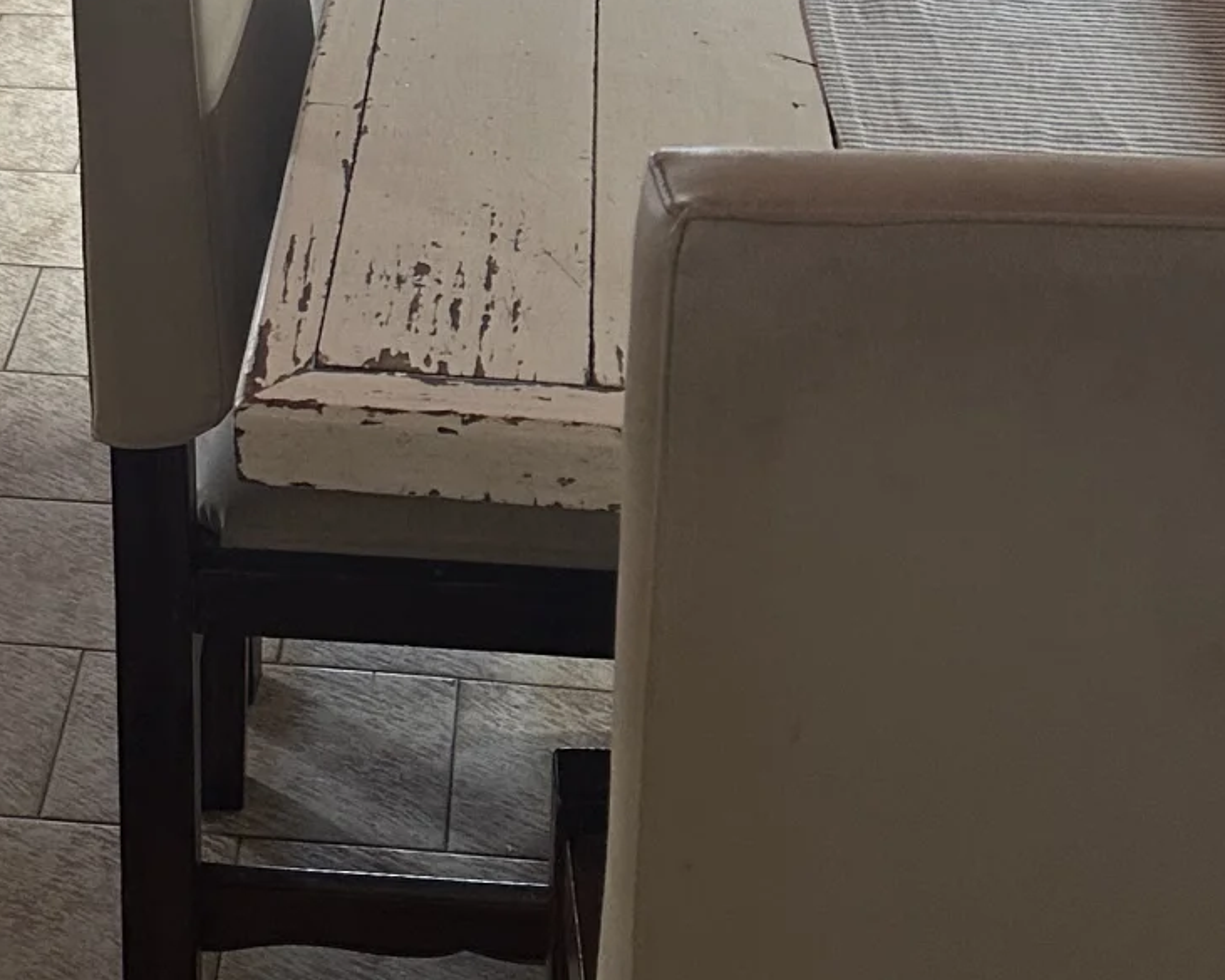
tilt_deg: -17.5
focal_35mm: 82
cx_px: 196
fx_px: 2973
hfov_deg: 22.9
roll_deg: -0.4
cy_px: -327
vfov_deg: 17.5
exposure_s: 1/69
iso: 250
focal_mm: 6.86
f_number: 1.78
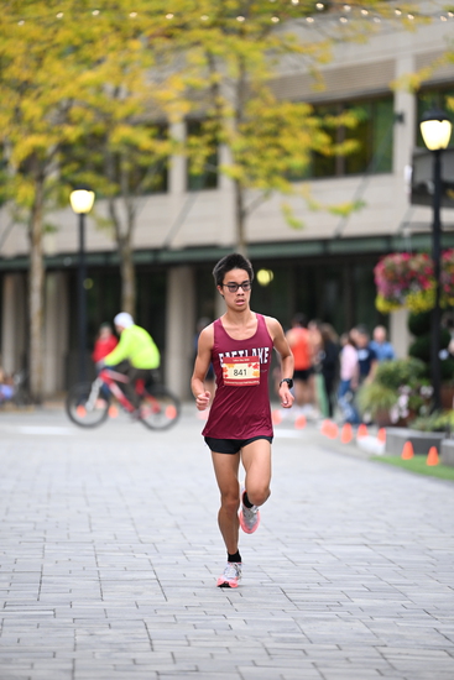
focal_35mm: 200
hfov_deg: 6.9
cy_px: 340
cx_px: 227
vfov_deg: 10.3
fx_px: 3781
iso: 1600
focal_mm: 200
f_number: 2.8
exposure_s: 1/800
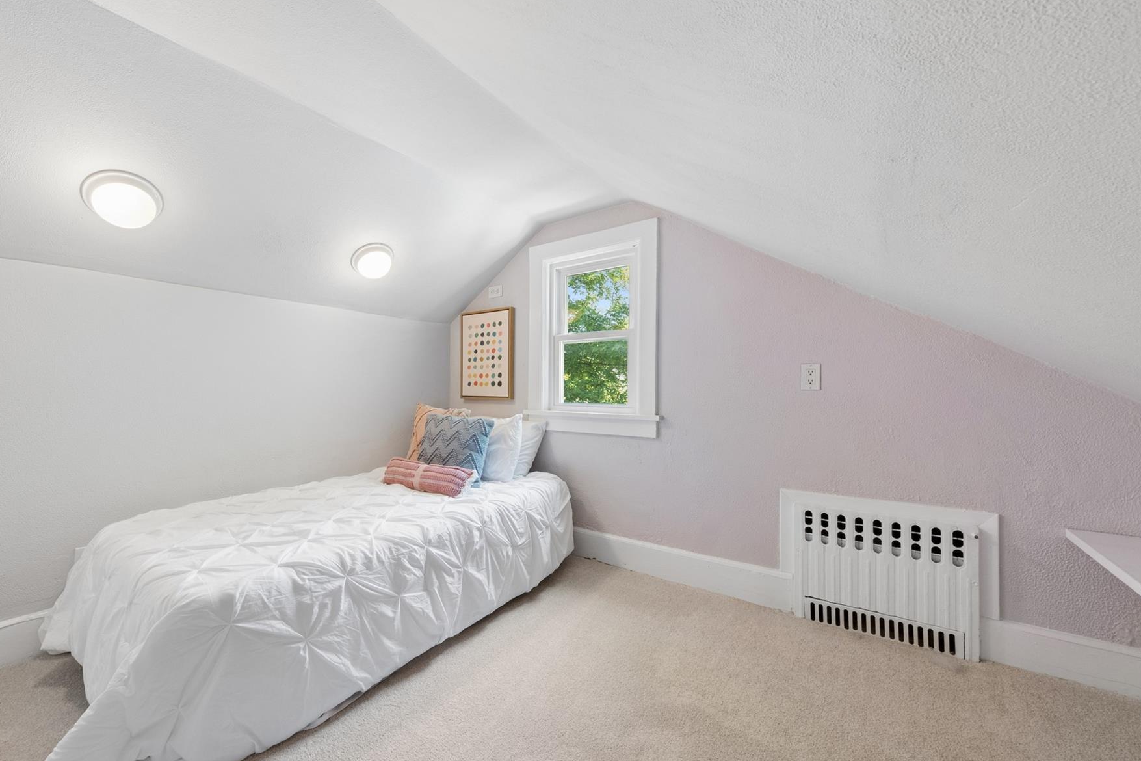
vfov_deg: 81.2
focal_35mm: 14
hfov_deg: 103.6
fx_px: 444
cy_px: 394
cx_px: 494
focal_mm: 8
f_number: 10
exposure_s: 1/3.33
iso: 320
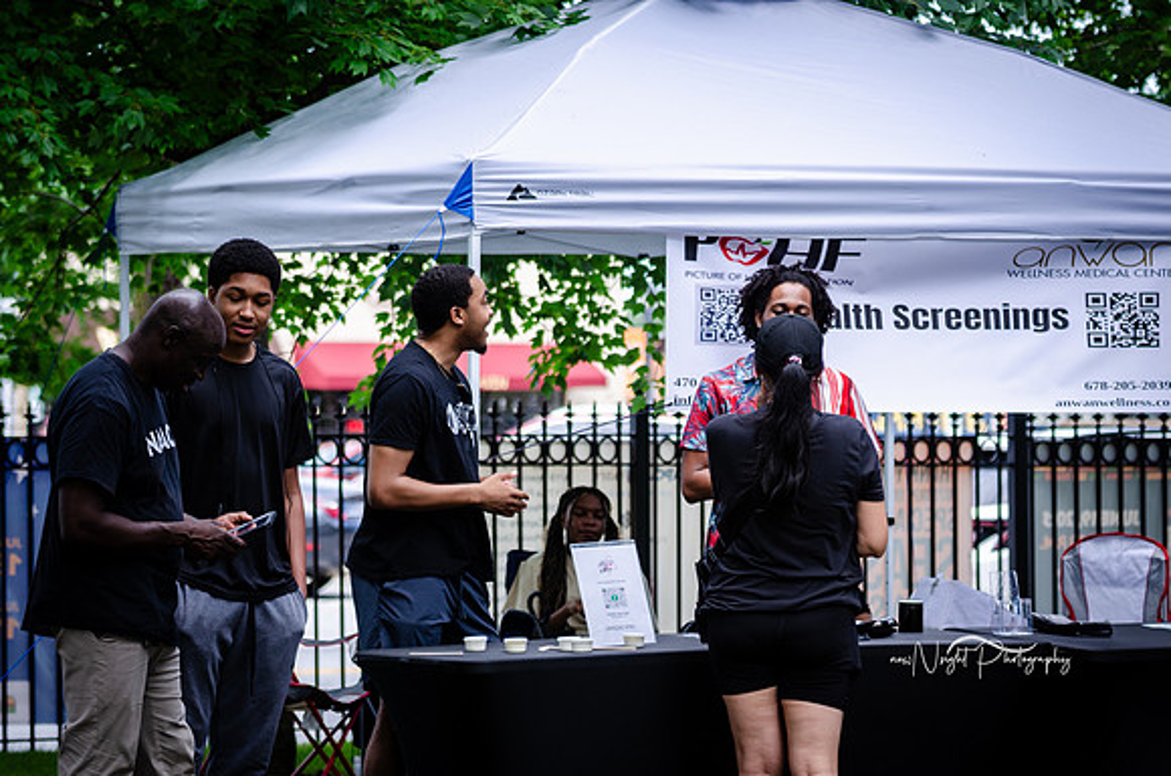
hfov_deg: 13.7
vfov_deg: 9.1
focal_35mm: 150
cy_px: 388
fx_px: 4868
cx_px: 586
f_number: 4
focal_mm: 100
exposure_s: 1/400
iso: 100
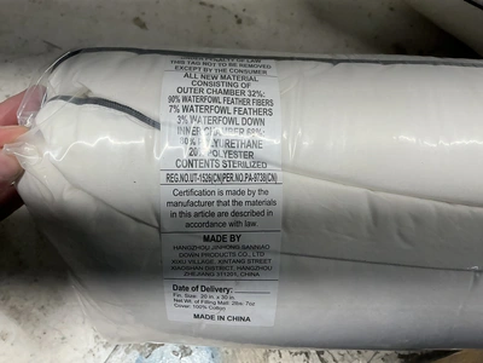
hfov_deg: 63.4
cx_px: 242
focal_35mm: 28
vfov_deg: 49.7
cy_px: 182
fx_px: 391
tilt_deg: -68.0
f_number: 1.8
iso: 20
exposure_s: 1/120
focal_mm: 3
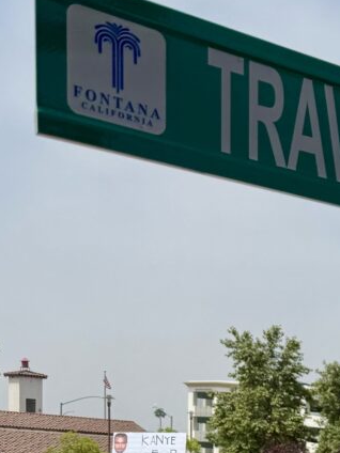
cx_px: 560
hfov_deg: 15.2
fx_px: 1139
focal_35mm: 87
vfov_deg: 20.4
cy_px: 604
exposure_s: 1/6173
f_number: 1.78
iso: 80
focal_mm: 6.76
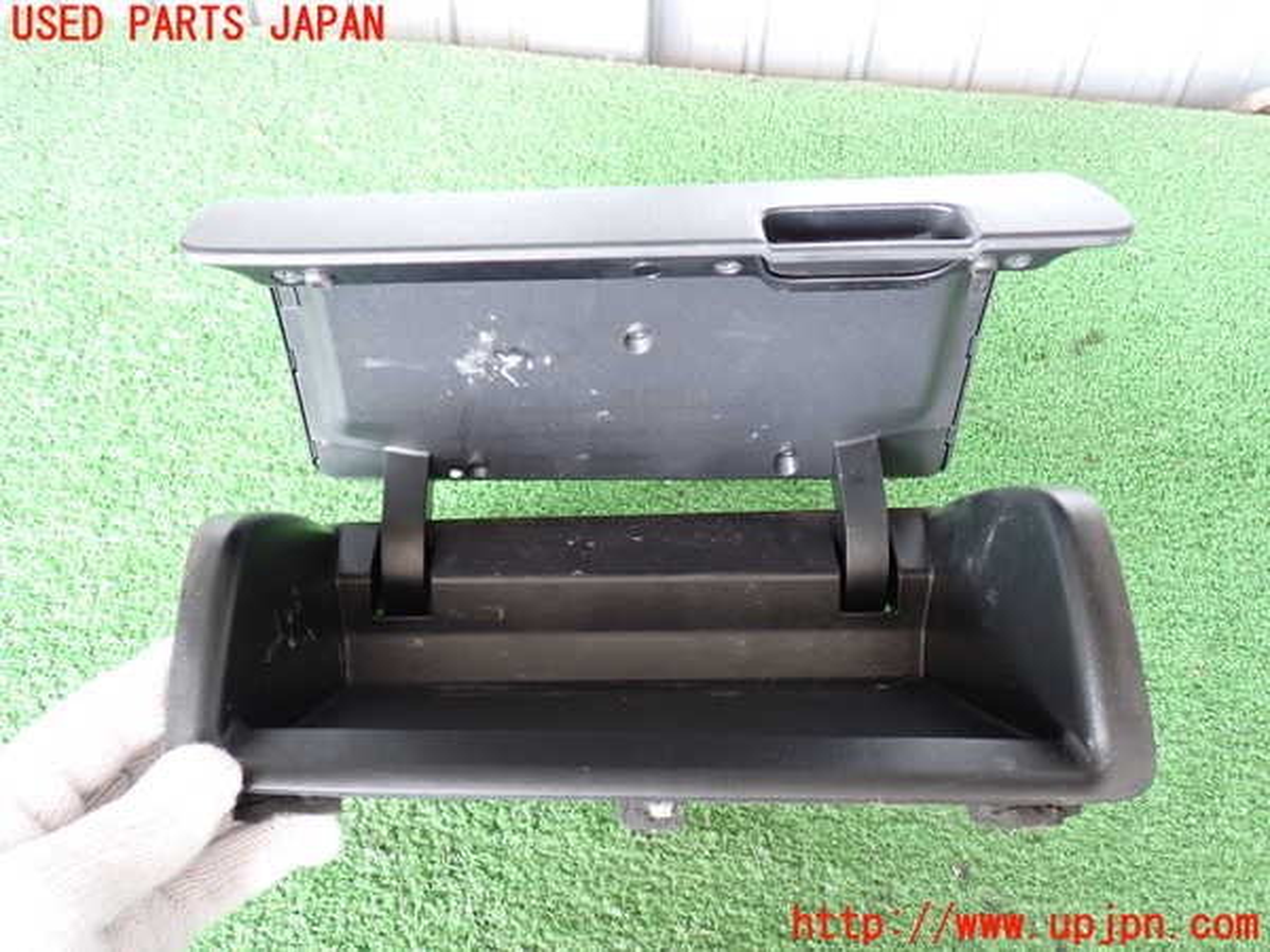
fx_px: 1174
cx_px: 635
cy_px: 476
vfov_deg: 44.2
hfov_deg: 56.8
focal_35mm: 32
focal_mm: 5.79
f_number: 2.4
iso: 200
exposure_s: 1/30
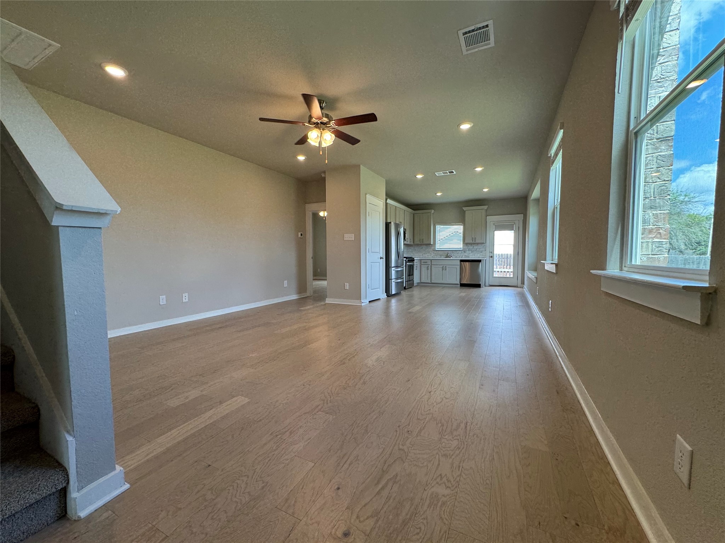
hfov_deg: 102.1
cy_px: 272
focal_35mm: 14
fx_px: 293
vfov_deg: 85.7
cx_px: 362
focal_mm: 2.22
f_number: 2.2
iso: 80
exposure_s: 1/120
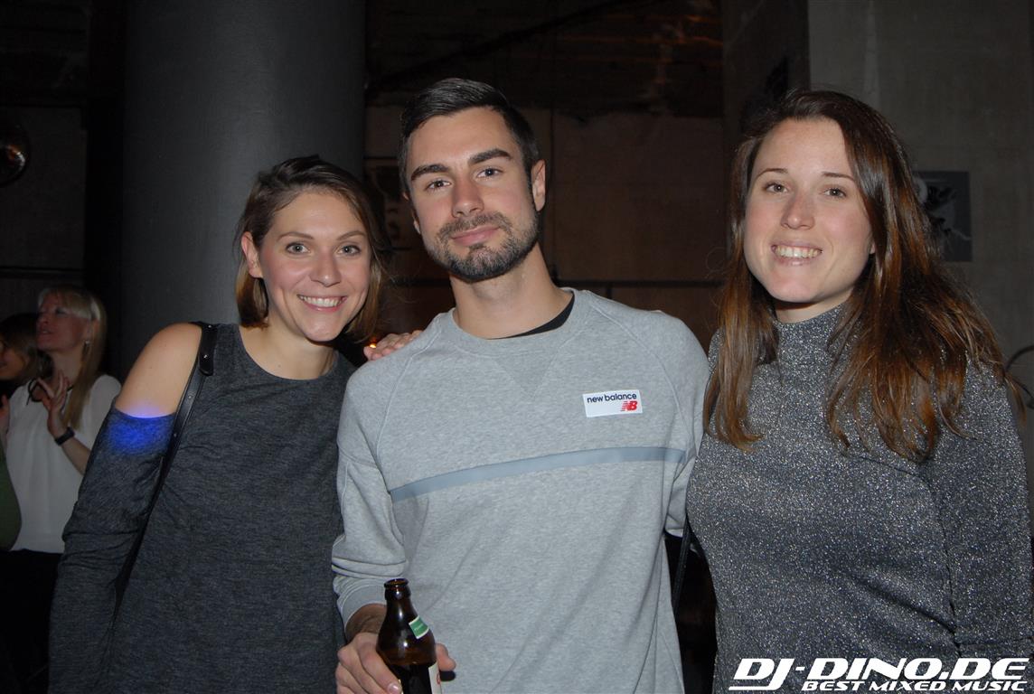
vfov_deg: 37.0
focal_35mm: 36
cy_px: 347
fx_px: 1036
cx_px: 517
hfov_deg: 53.0
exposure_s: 1/13
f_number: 5.6
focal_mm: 24
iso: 400
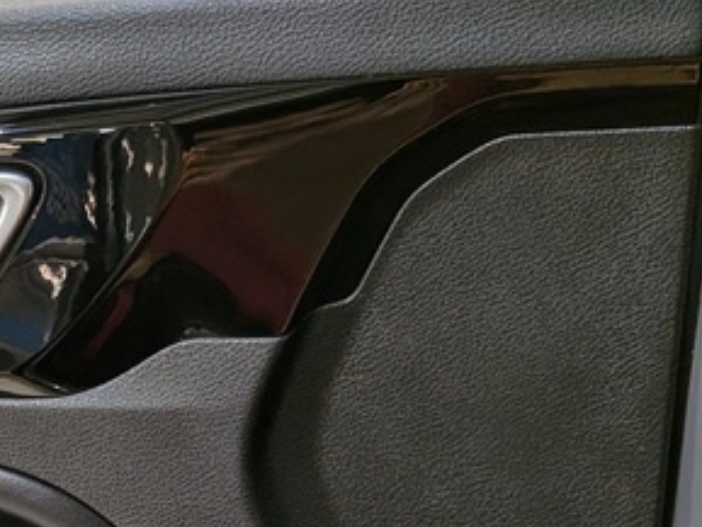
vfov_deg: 16.5
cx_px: -372
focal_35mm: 85
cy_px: 663
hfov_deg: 19.7
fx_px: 1724
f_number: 1.7
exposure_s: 1/120
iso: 139
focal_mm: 4.53
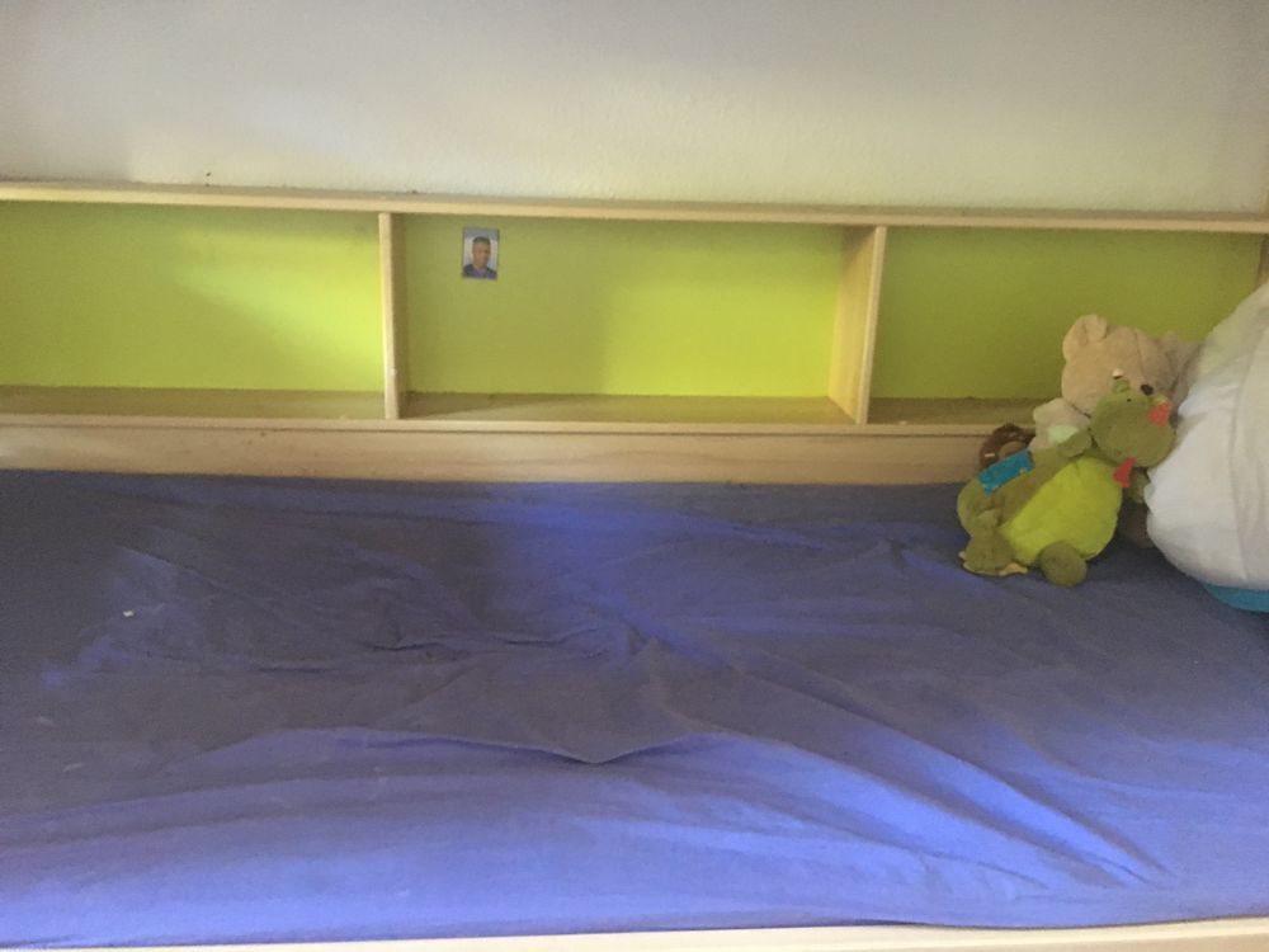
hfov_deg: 61.7
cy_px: 476
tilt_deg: -17.1
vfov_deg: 48.2
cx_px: 634
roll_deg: -2.0
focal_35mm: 29
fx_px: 1063
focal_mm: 4.15
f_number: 2.2
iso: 500
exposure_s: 1/17
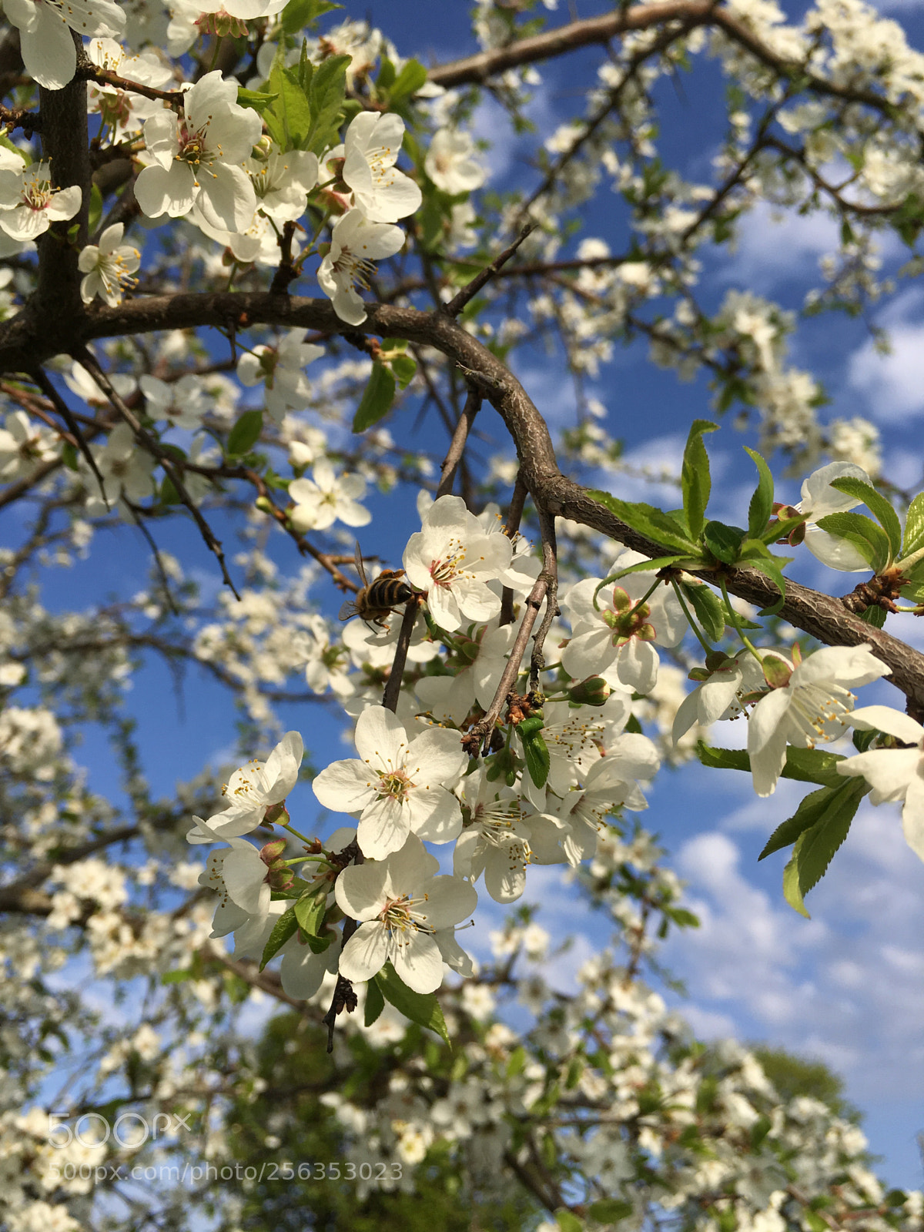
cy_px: 616
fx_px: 1032
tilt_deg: +35.4
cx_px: 462
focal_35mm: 29
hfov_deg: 48.2
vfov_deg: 61.7
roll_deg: +1.3
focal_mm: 4.15
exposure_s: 1/1789
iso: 25
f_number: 2.2
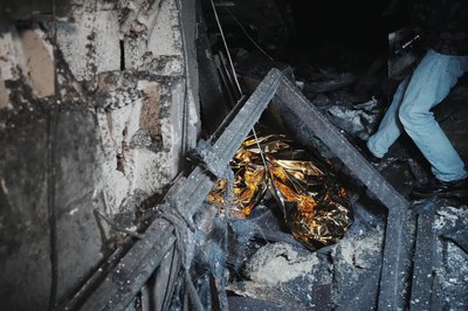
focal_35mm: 28
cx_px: 234
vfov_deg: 46.3
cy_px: 156
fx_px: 364
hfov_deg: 65.5
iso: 6400
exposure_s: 1/500
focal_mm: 28
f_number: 3.5
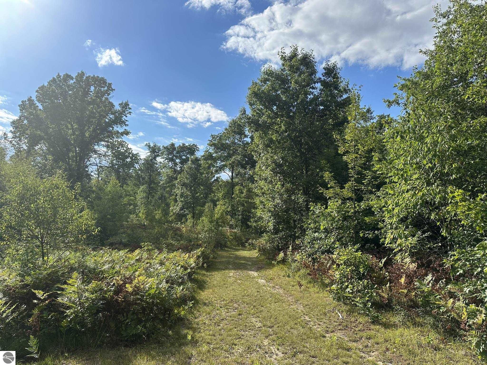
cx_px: 244
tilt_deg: +7.7
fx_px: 338
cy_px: 182
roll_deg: -1.5
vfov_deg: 56.8
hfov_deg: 71.6
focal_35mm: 24
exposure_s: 1/5263
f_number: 1.78
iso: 80
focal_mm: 6.86
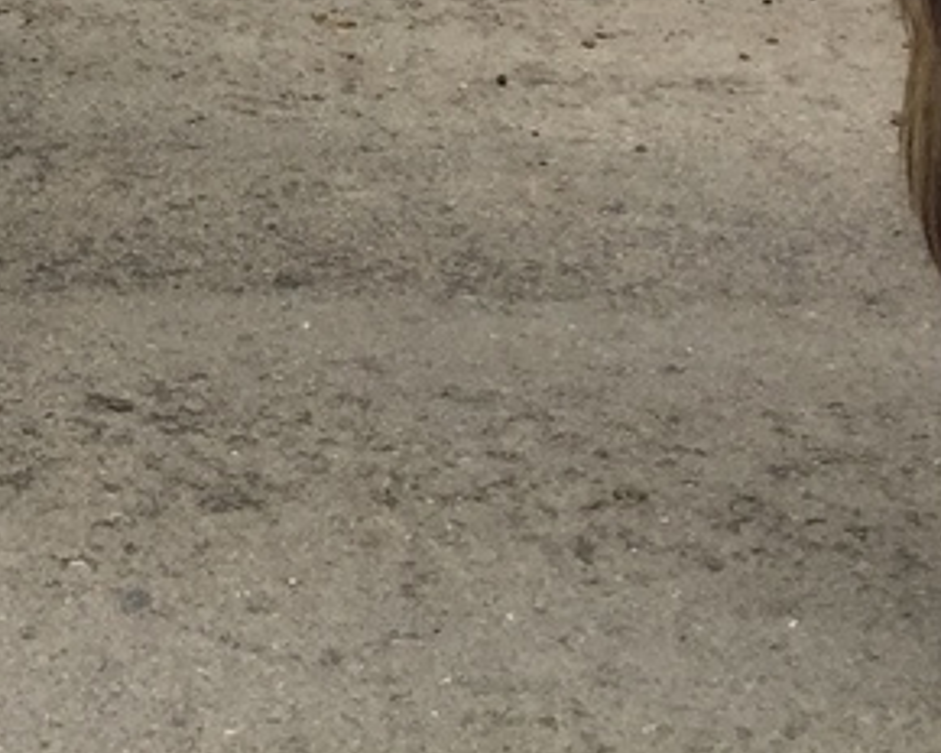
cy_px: -669
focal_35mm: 117
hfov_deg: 15.5
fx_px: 3258
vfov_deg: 12.0
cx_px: -350
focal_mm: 4.15
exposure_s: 1/807
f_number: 2.2
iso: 32
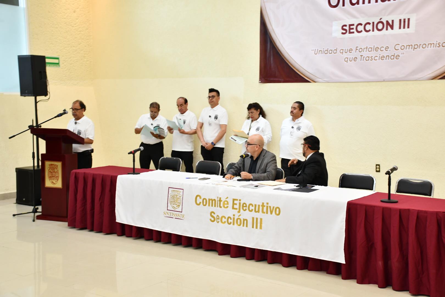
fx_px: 630
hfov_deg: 38.9
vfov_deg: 26.5
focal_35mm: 51
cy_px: 148
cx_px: 222
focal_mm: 34
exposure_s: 1/60
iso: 1100
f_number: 4.2
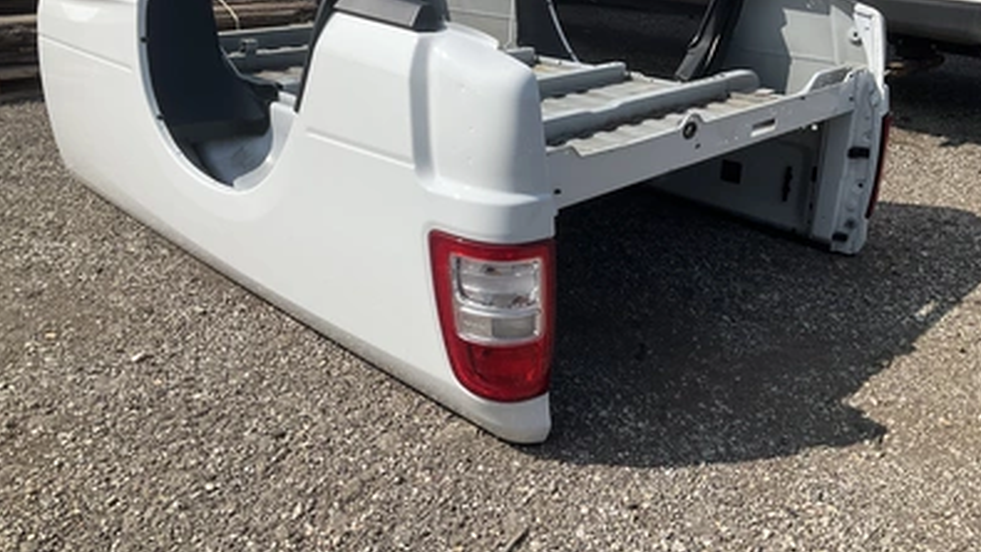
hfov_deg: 61.0
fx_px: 832
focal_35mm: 32
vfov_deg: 36.5
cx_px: 492
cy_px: 211
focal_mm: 3
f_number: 1.8
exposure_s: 1/3125
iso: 25
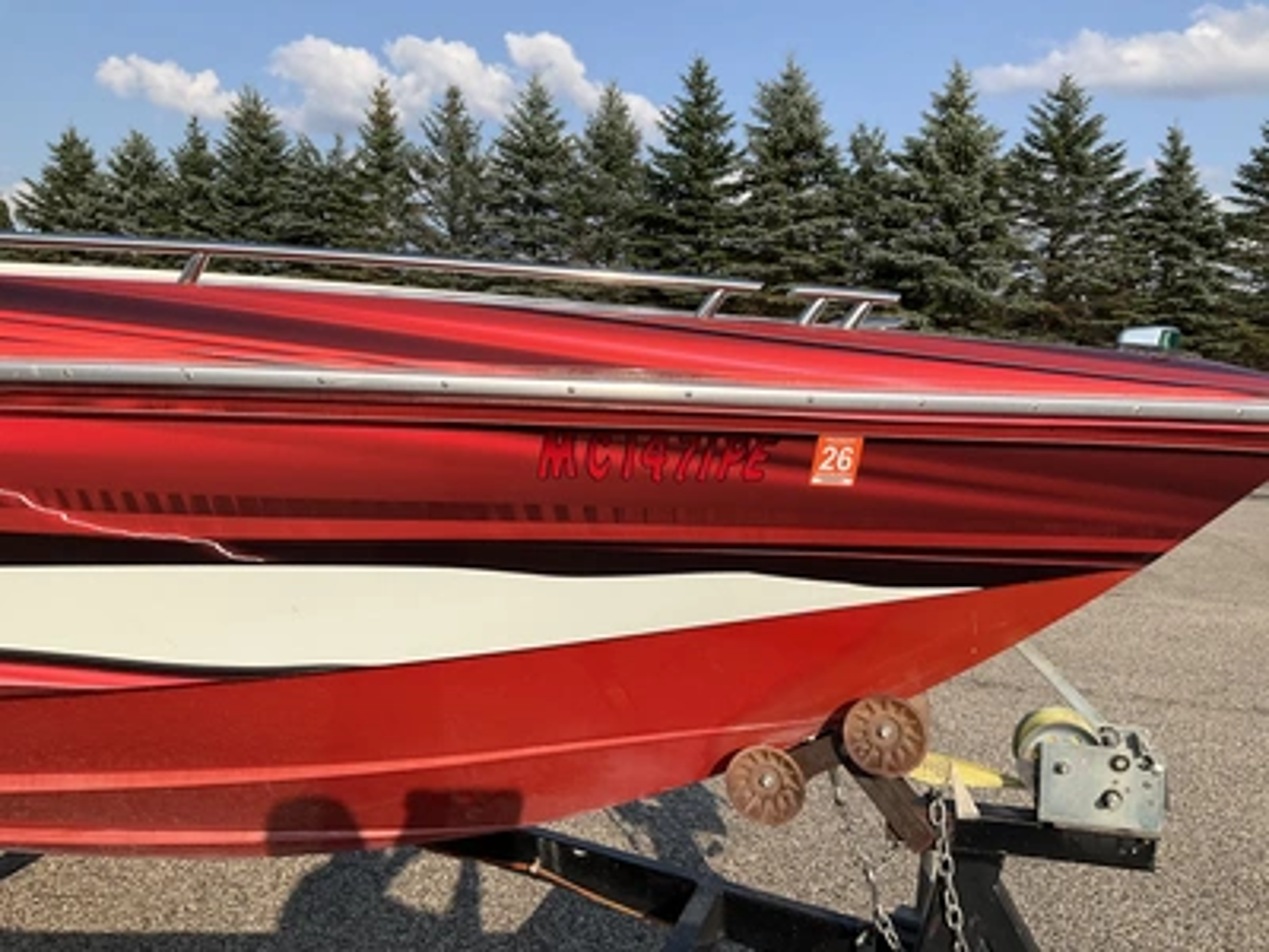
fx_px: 1063
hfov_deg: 61.7
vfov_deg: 48.2
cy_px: 476
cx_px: 634
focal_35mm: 29
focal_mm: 3
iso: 25
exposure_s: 1/1490
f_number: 1.8
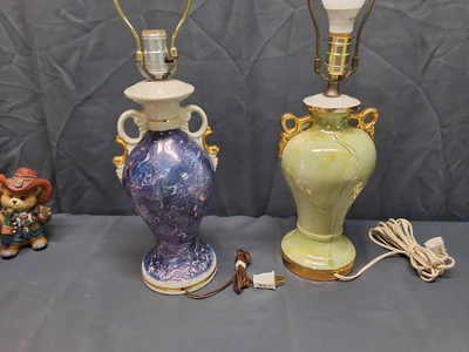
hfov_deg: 63.4
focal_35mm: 28
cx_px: 234
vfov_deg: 49.7
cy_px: 176
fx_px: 379
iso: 200
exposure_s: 1/40
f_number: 1.9
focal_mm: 2.91
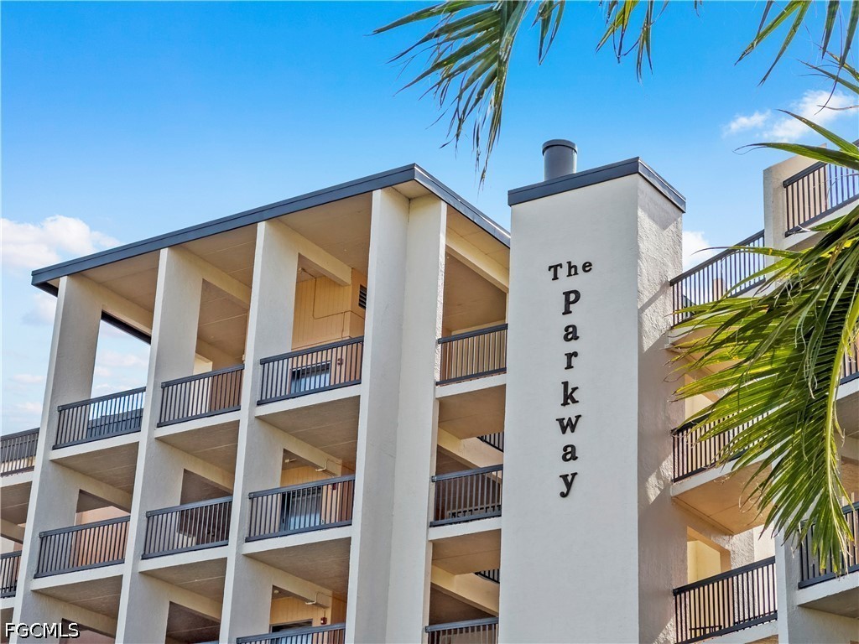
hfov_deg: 25.3
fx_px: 1911
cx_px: 430
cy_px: 322
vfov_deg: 19.1
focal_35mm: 77
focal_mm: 9
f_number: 2.8
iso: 32
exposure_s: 1/750
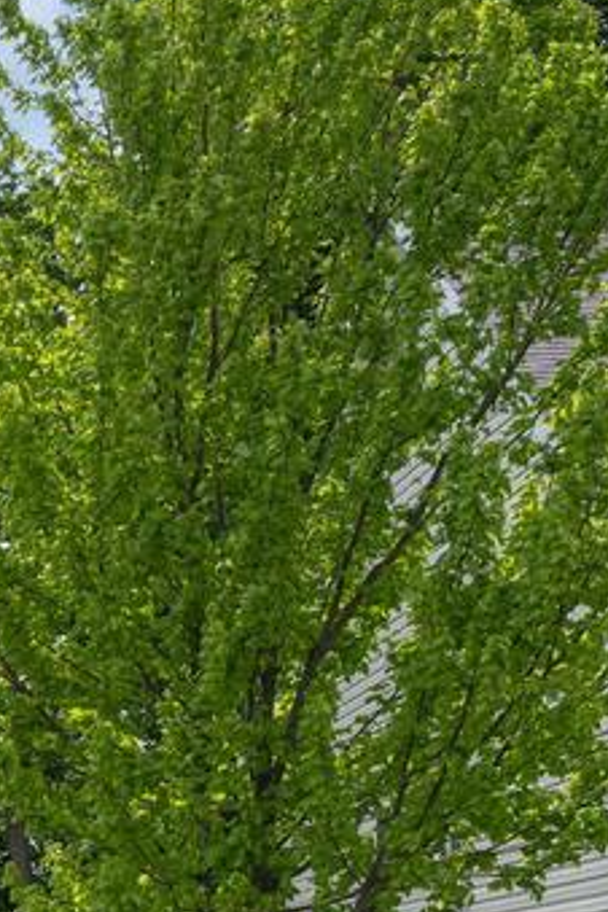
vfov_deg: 14.6
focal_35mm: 136
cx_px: -979
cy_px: 1122
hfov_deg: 8.9
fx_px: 3445
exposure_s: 1/320
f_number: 7.1
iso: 125
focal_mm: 32
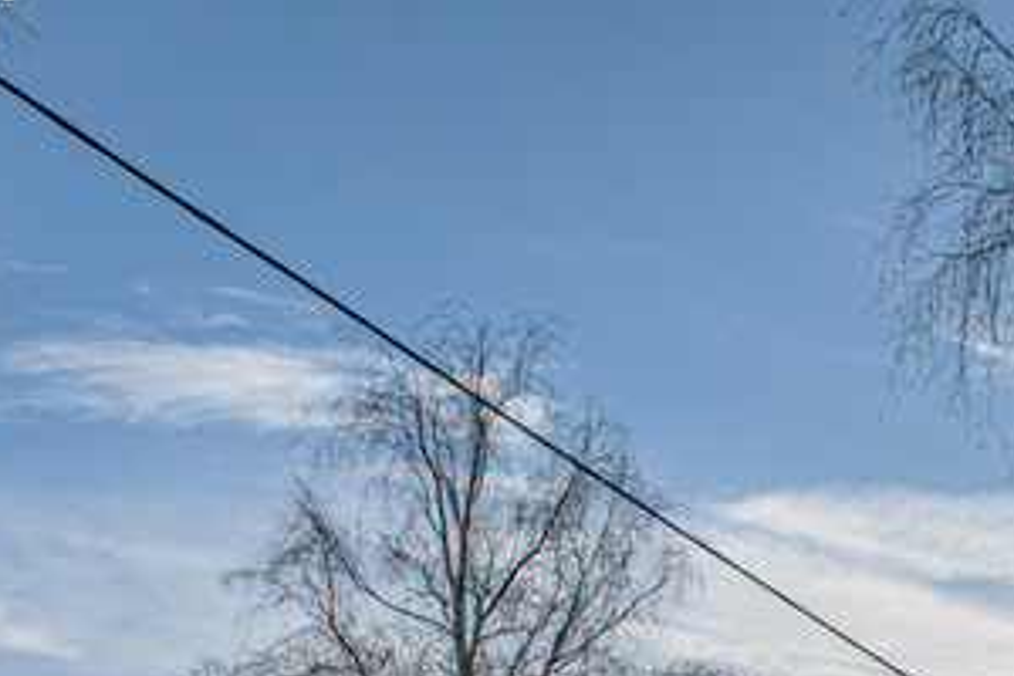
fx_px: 2028
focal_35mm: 72
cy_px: 897
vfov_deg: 17.6
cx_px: 1318
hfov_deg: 24.5
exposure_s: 1/30
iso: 100
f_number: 22
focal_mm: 24
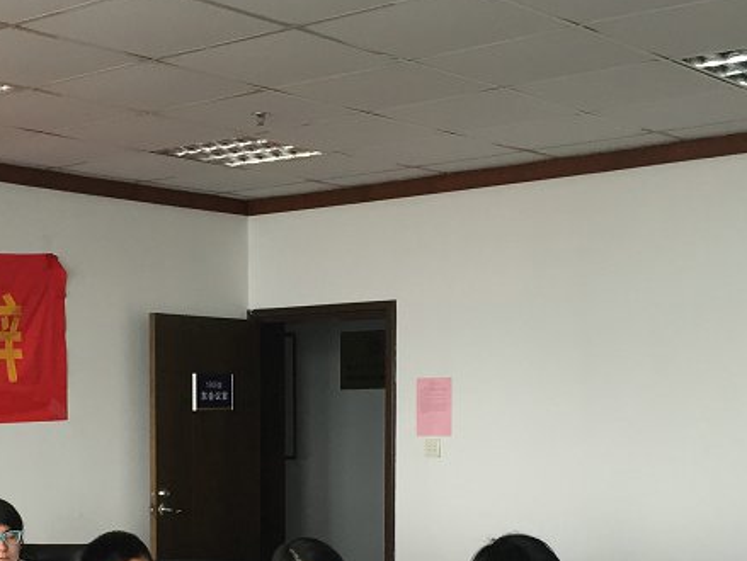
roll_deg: -0.6
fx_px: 1425
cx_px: 185
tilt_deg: -4.7
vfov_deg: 21.8
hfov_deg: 28.9
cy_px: 505
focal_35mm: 66
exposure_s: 1/30
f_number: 2.2
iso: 64
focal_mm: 4.15
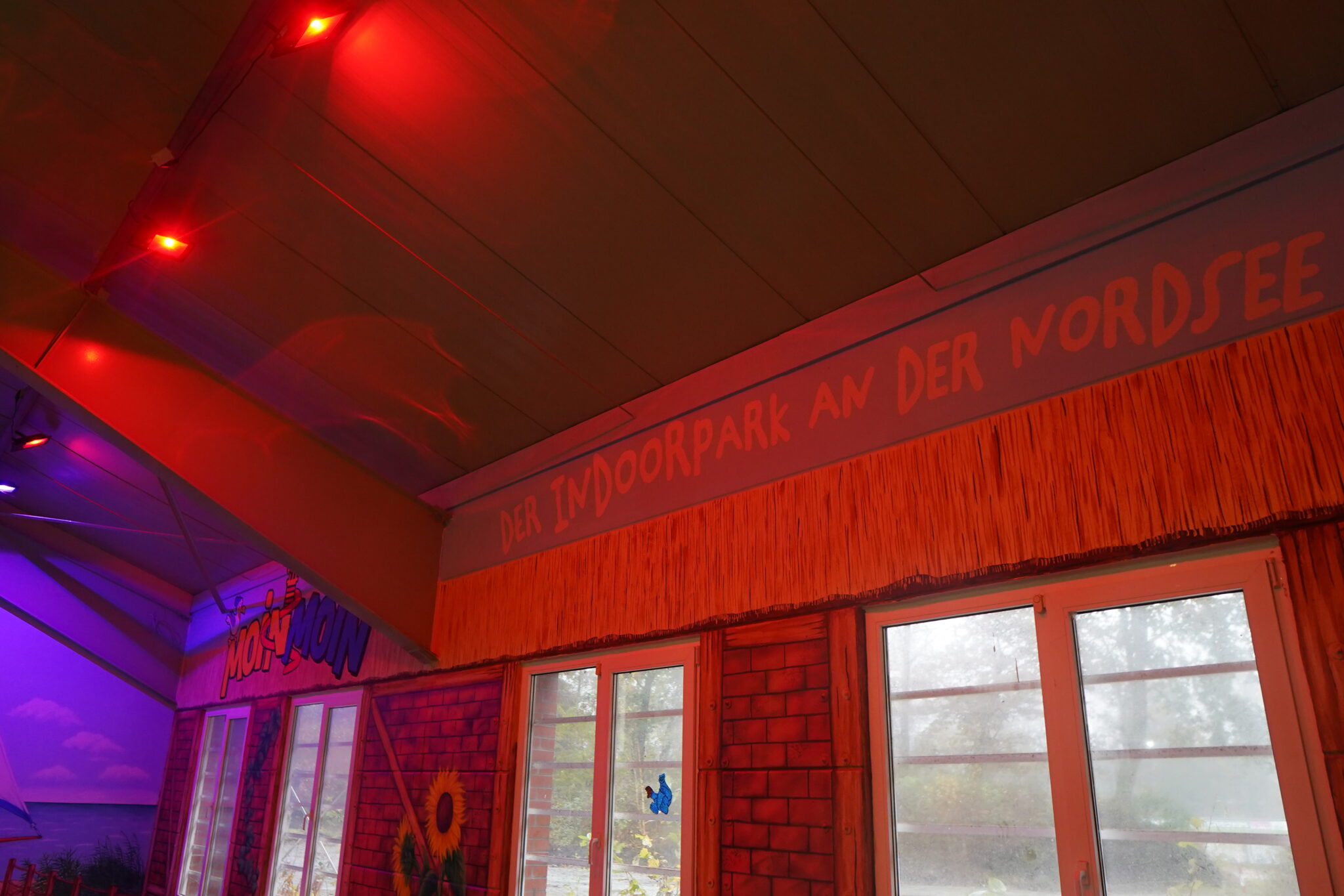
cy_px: 448
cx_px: 672
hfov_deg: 73.7
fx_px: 896
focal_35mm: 24
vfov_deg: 53.1
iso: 1600
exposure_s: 1/160
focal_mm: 16
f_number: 2.2
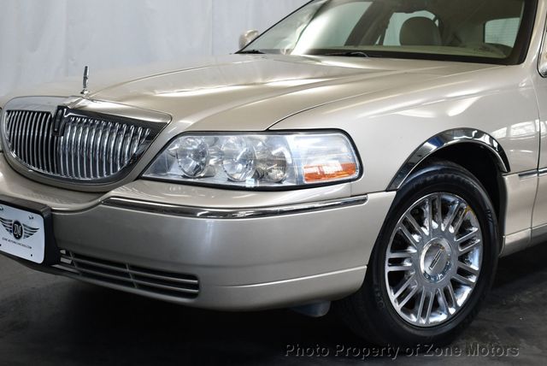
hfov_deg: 36.8
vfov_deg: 25.1
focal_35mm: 54
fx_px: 821
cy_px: 183
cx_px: 274
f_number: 4
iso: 800
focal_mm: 27
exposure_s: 1/250
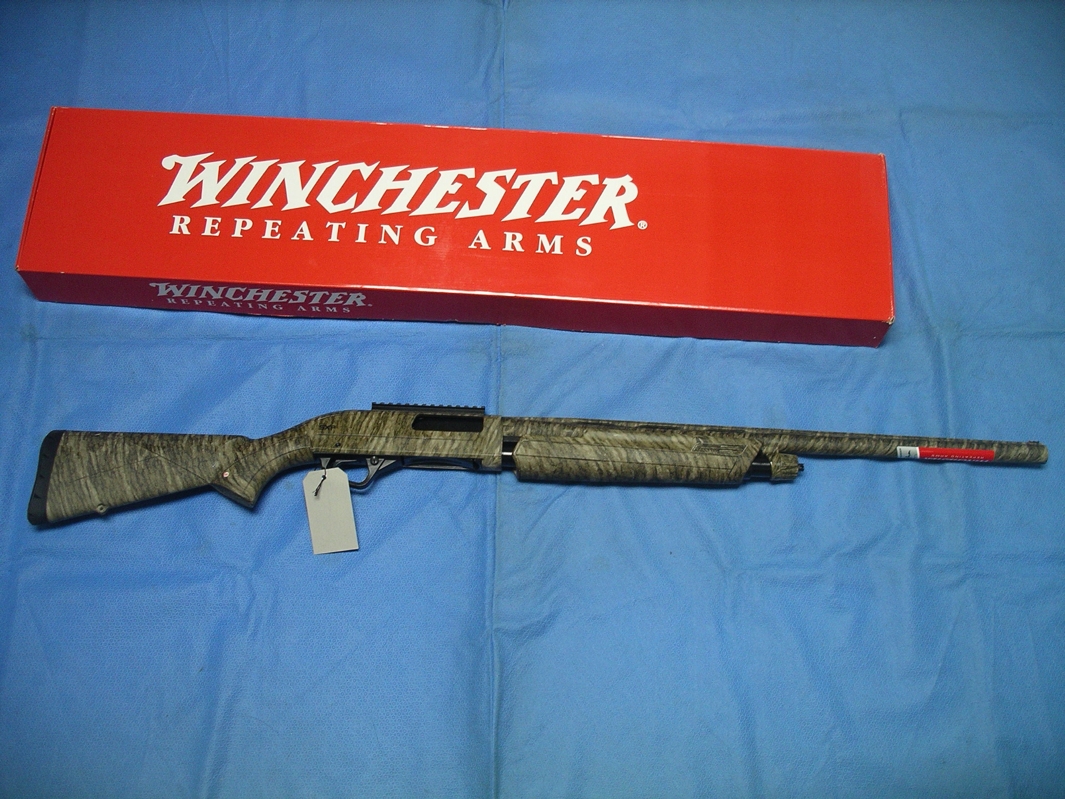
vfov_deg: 38.7
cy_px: 400
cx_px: 532
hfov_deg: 50.1
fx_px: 1138
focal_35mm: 37
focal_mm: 7.8
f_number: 2.8
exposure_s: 1/40
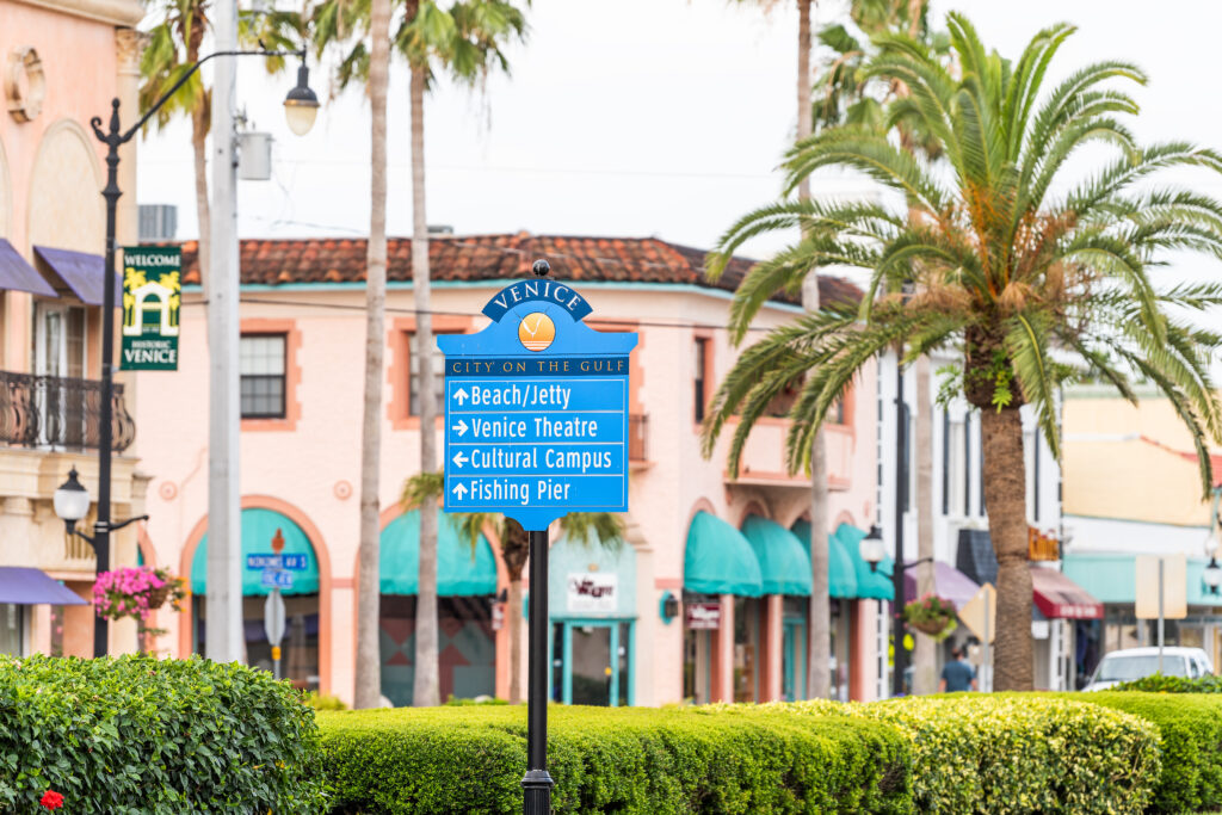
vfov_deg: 6.9
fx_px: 6789
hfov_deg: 10.3
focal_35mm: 200
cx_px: 611
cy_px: 408
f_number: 4
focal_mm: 200
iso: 100
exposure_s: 1/250
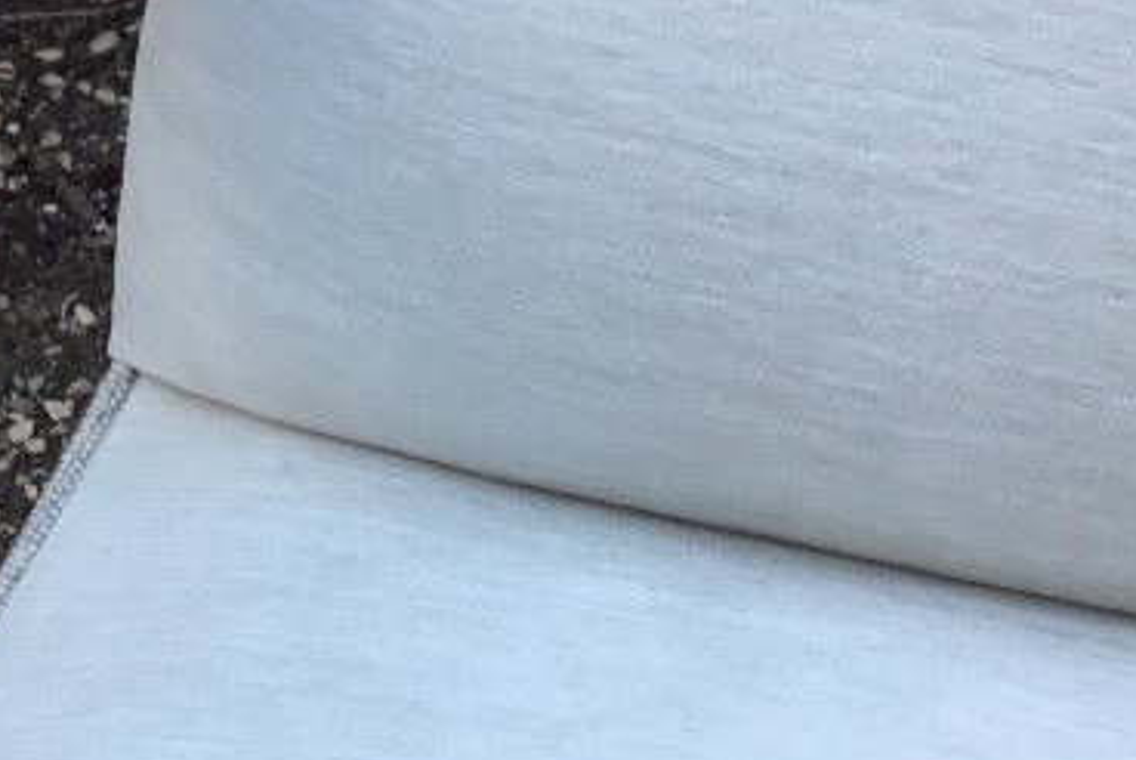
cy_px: 615
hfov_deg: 18.9
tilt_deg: -41.7
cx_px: -12
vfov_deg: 13.0
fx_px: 3316
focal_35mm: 105
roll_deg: +3.4
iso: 40
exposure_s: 1/100
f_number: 2.4
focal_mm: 3.3
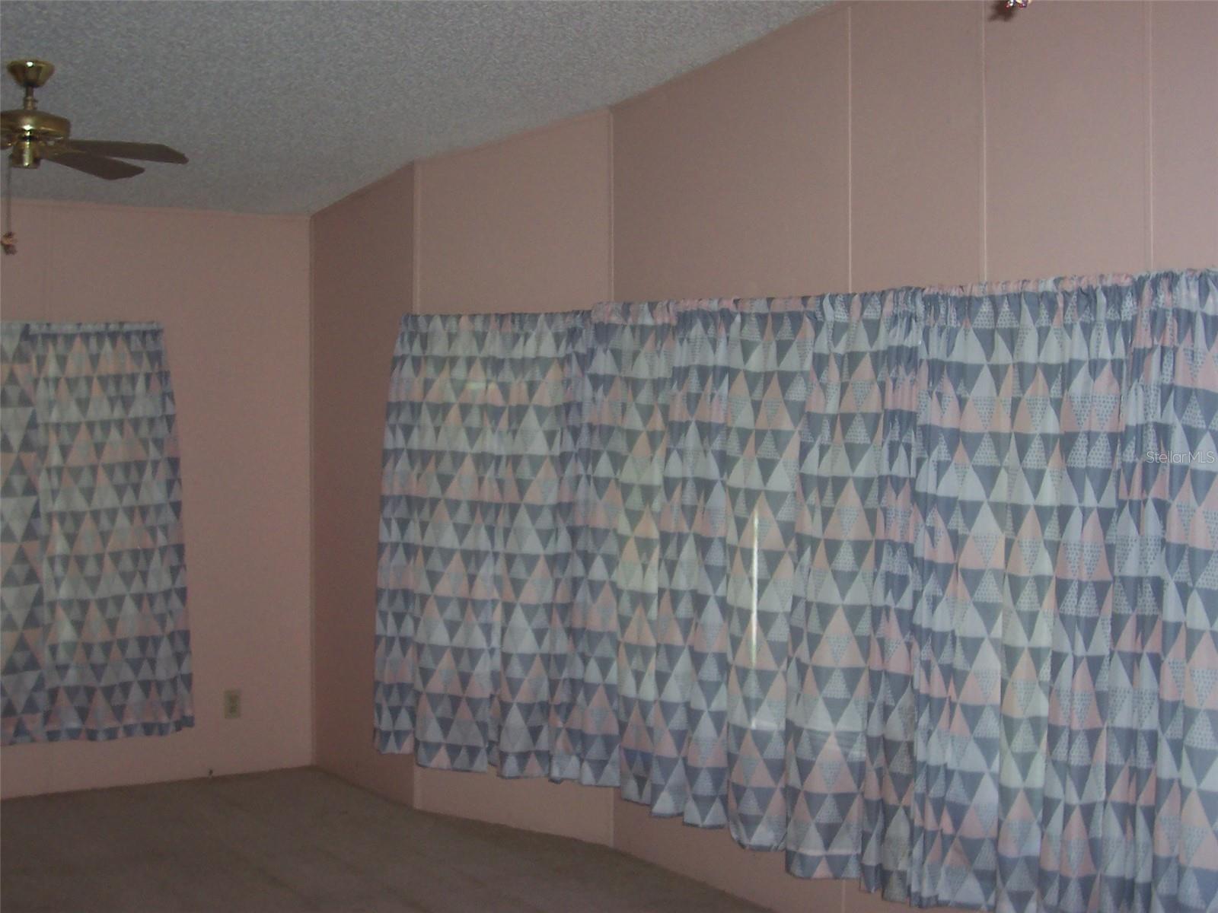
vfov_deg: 31.5
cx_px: 609
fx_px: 1619
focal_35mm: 46
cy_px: 456
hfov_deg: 41.2
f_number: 3
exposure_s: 1/60
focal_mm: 7
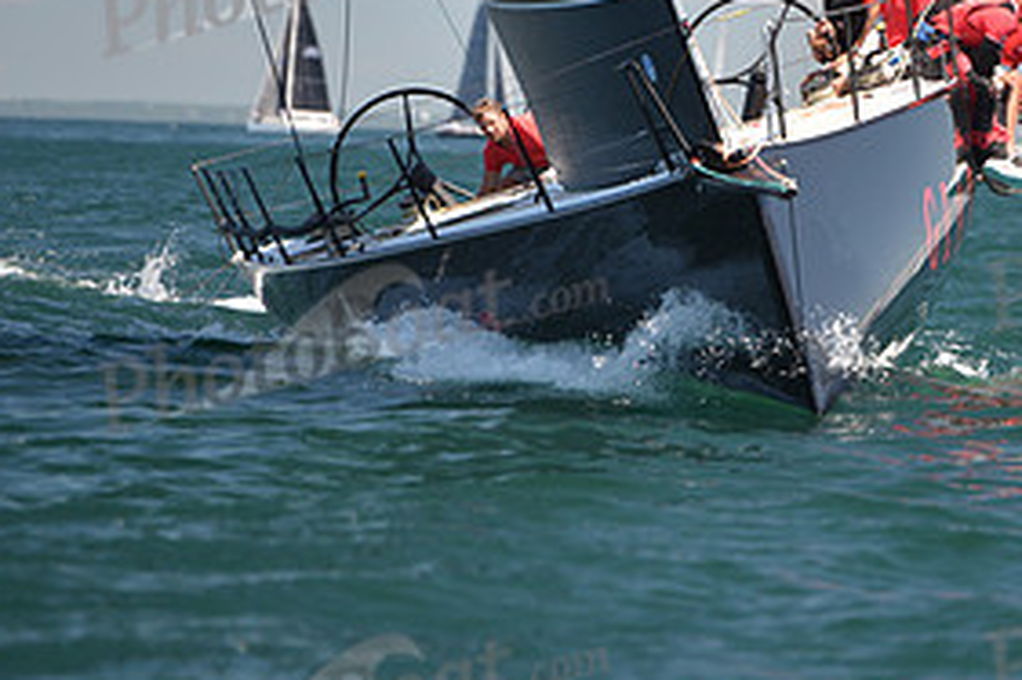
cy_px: 100
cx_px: 800
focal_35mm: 413
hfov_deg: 5.0
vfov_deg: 3.3
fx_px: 11717
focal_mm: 200
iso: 250
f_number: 3.2
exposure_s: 1/800
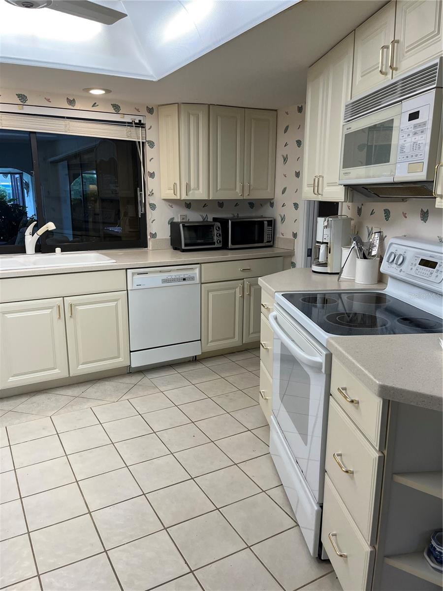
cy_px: 296
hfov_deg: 53.1
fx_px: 444
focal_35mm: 26
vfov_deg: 67.3
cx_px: 222
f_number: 1.6
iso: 64
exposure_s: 1/120
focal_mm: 5.1
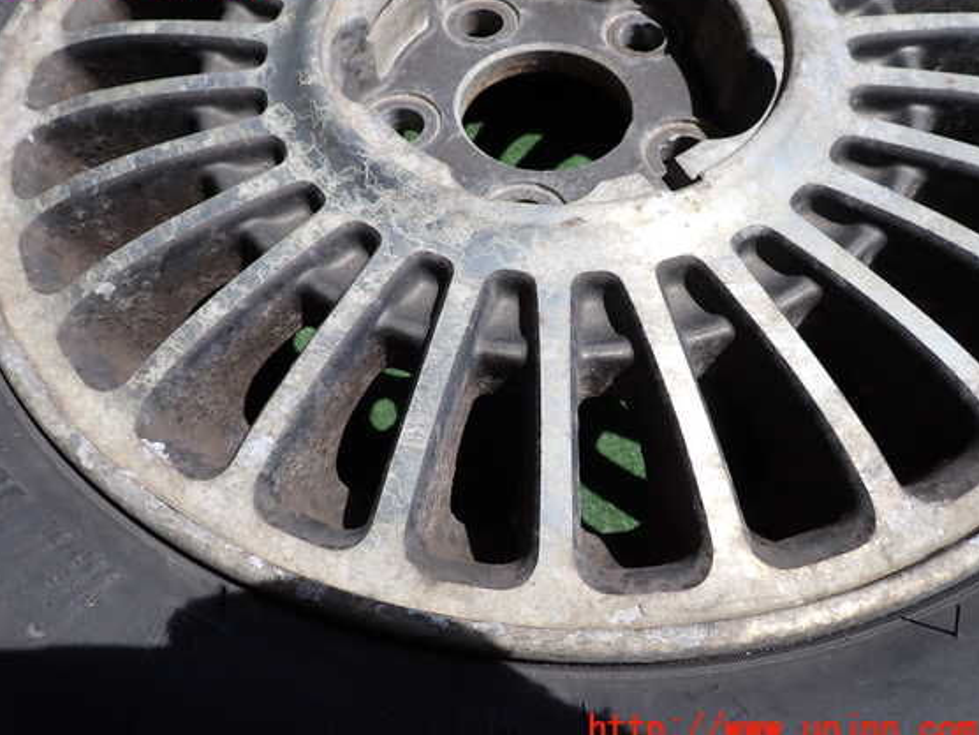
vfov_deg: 51.3
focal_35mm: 27
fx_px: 764
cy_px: 356
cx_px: 458
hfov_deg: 65.3
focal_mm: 4.5
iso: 100
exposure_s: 1/250
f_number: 8
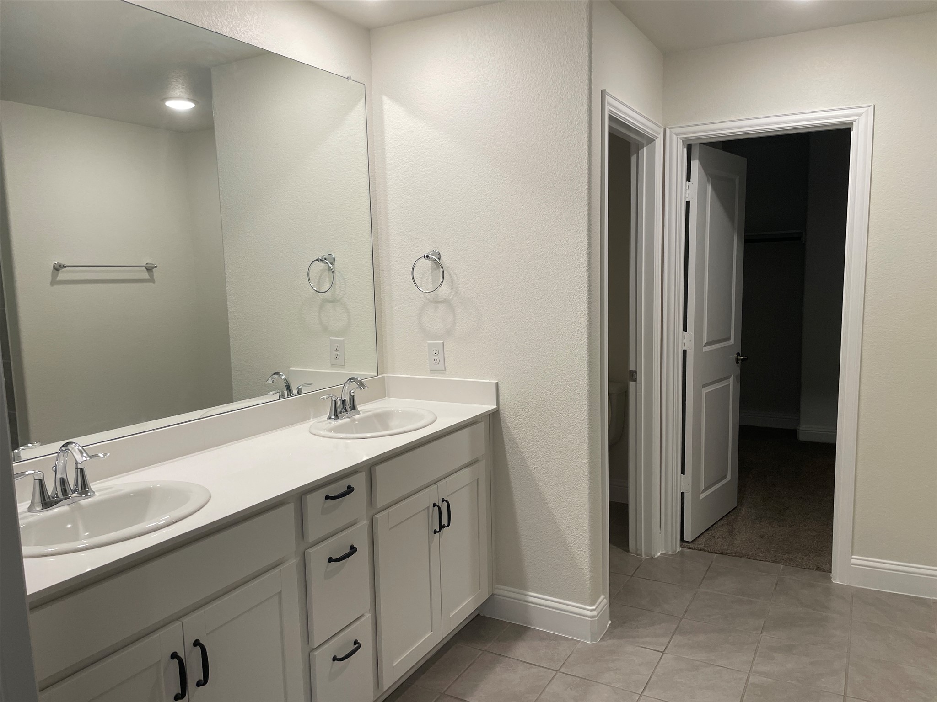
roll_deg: +0.5
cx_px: 468
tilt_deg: -6.8
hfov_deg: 67.3
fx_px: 704
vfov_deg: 53.1
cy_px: 351
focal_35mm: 26
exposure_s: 1/120
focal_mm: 4.2
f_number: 1.6
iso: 80
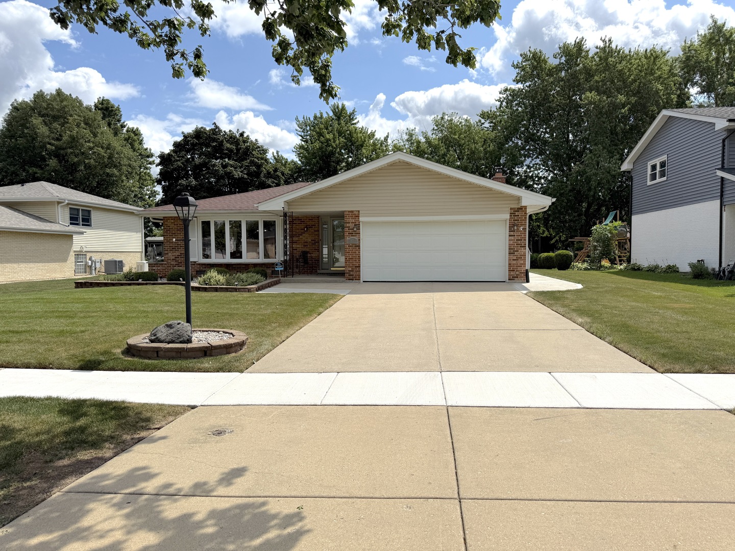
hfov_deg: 71.6
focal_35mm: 24
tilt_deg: -1.8
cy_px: 276
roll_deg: -0.3
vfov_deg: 56.8
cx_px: 368
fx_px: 510
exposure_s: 1/10309
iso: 80
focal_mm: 6.76
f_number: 1.78
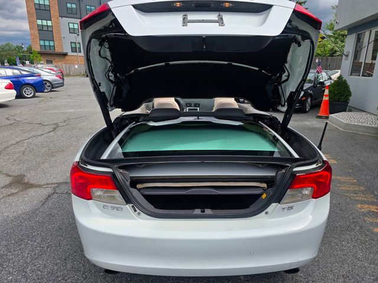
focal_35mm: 23
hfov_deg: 73.9
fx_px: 251
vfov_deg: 58.9
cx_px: 189
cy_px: 142
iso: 12
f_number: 1.7
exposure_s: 1/438
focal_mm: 6.3
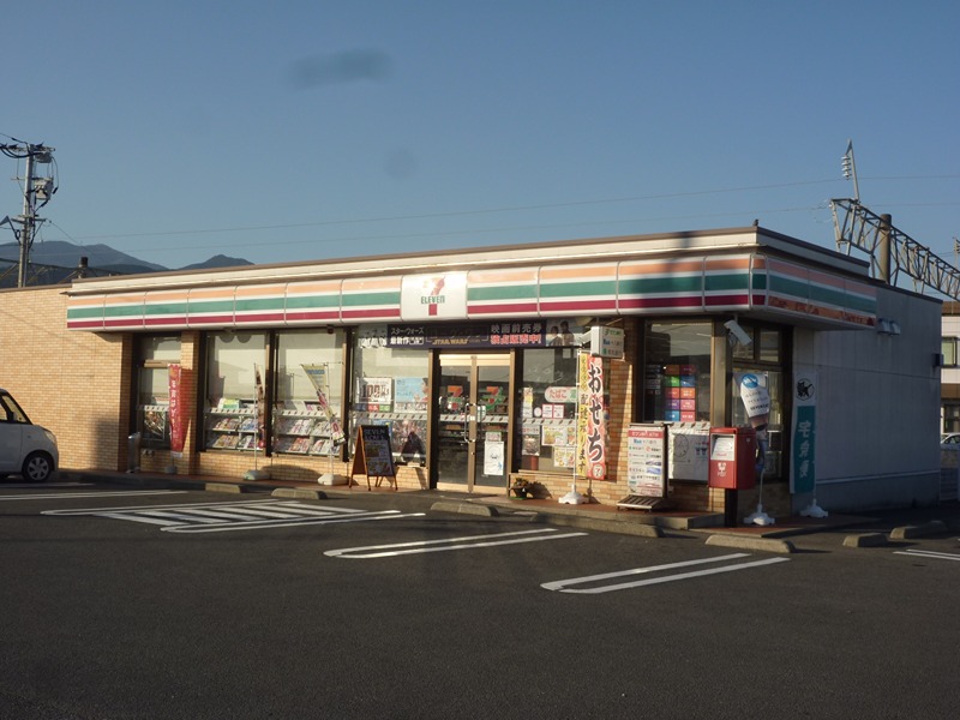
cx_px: 480
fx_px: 1193
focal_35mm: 43
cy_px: 360
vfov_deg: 33.6
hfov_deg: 43.9
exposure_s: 1/400
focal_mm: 7.7
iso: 80
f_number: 5
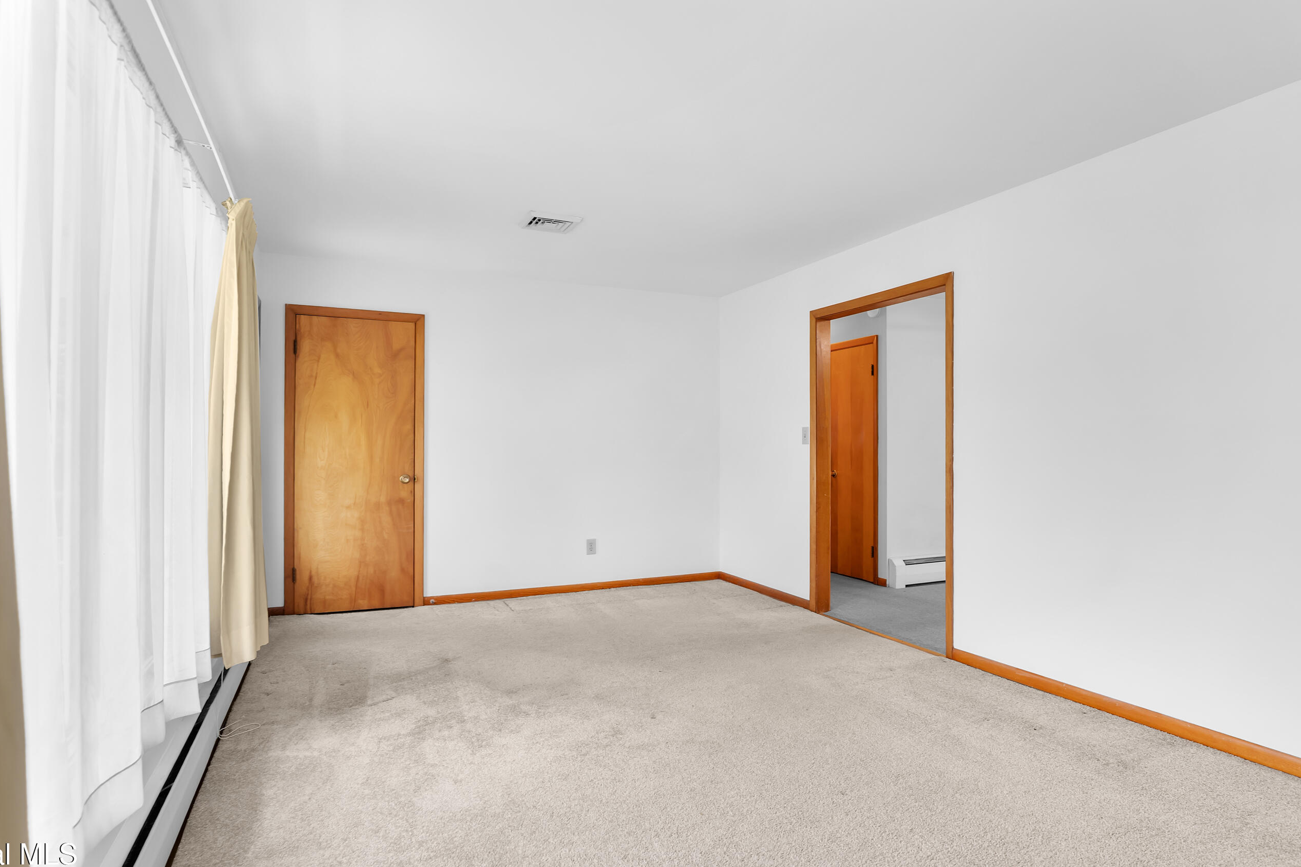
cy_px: 387
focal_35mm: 19
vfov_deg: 64.4
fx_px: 687
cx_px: 697
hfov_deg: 86.8
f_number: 4.5
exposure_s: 1/30
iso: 250
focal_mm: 16
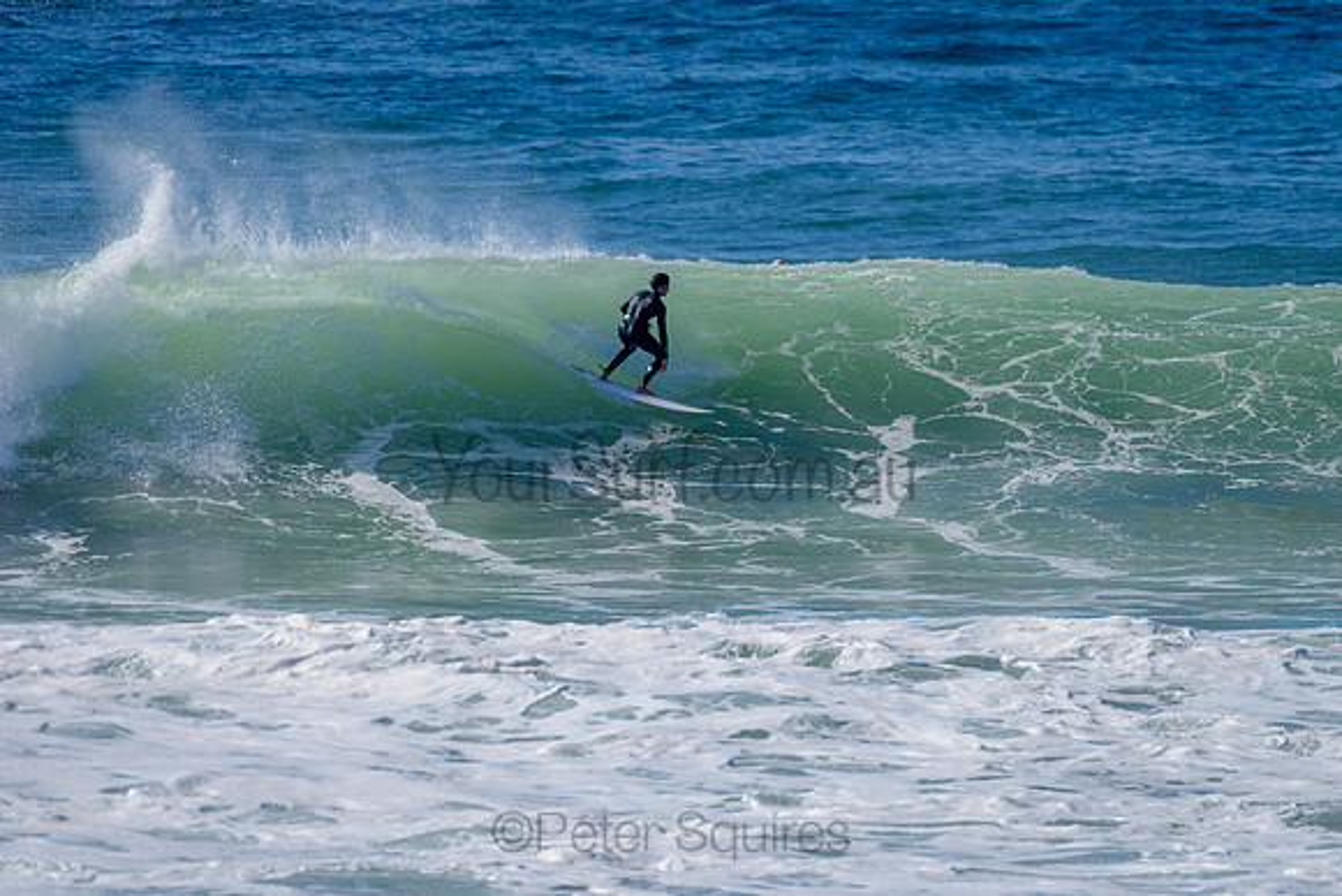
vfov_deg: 2.5
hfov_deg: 3.7
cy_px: 410
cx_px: 736
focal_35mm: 553
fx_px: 20630
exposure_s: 1/2000
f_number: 5.6
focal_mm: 500
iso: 125
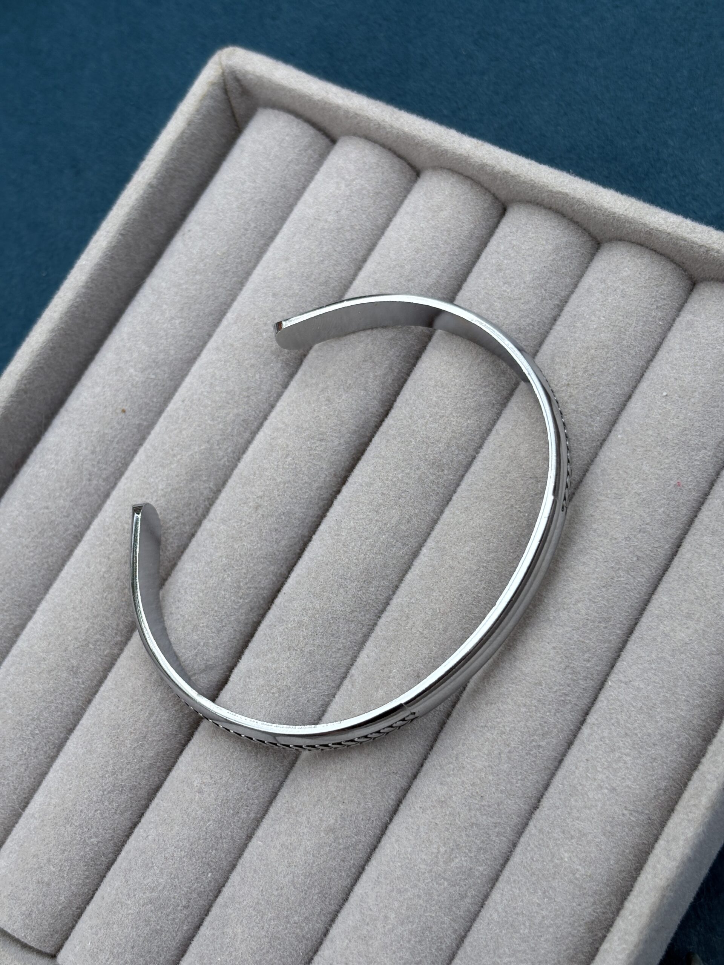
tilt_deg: -72.0
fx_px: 1450
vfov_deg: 36.8
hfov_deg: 28.0
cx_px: 362
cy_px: 482
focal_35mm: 52
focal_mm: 5.96
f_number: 1.6
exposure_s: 1/1626
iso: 32
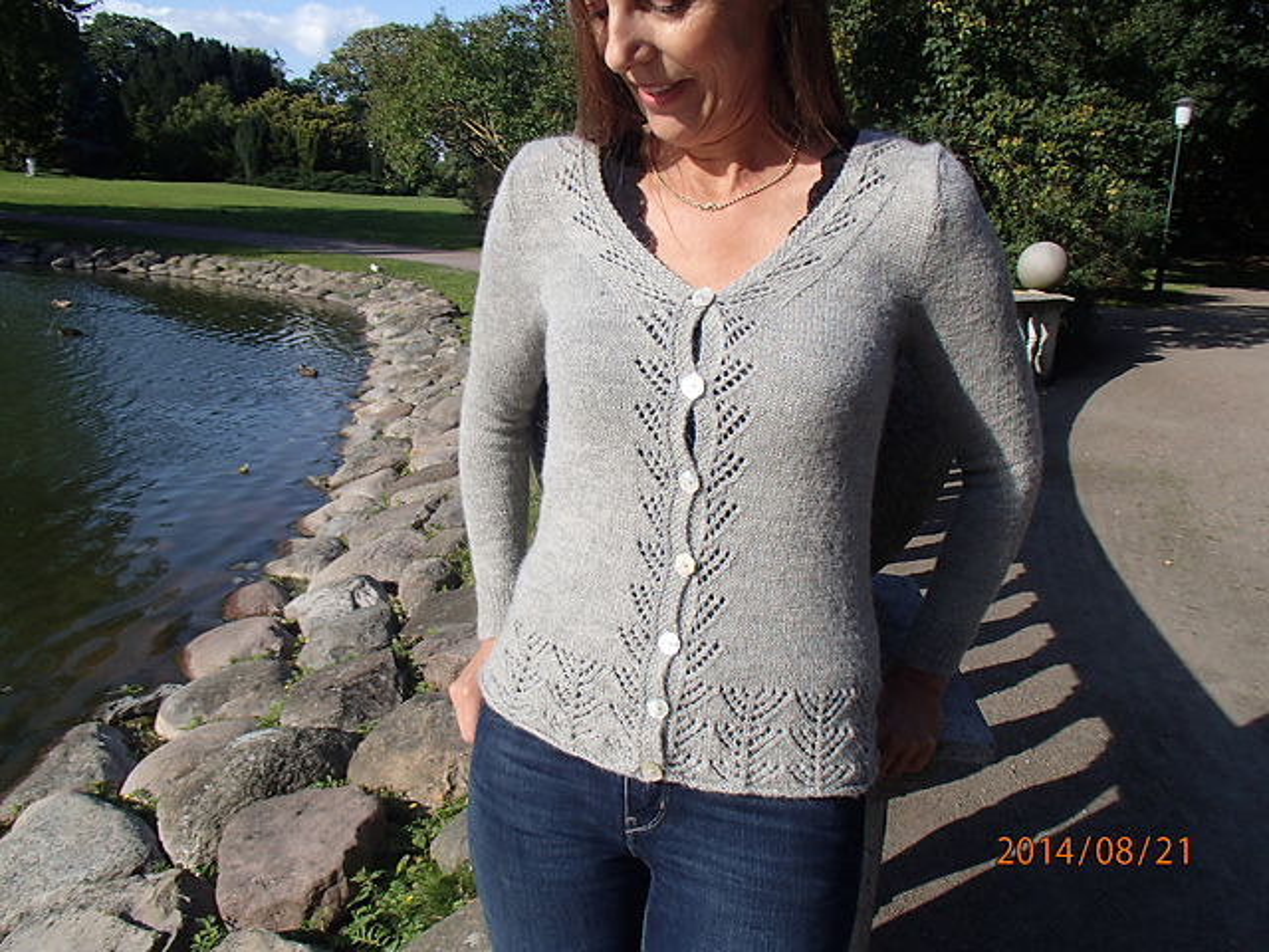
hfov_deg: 63.4
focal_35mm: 28
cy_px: 476
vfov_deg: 49.7
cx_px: 634
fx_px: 1026
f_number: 11
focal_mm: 5
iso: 100
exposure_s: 1/100
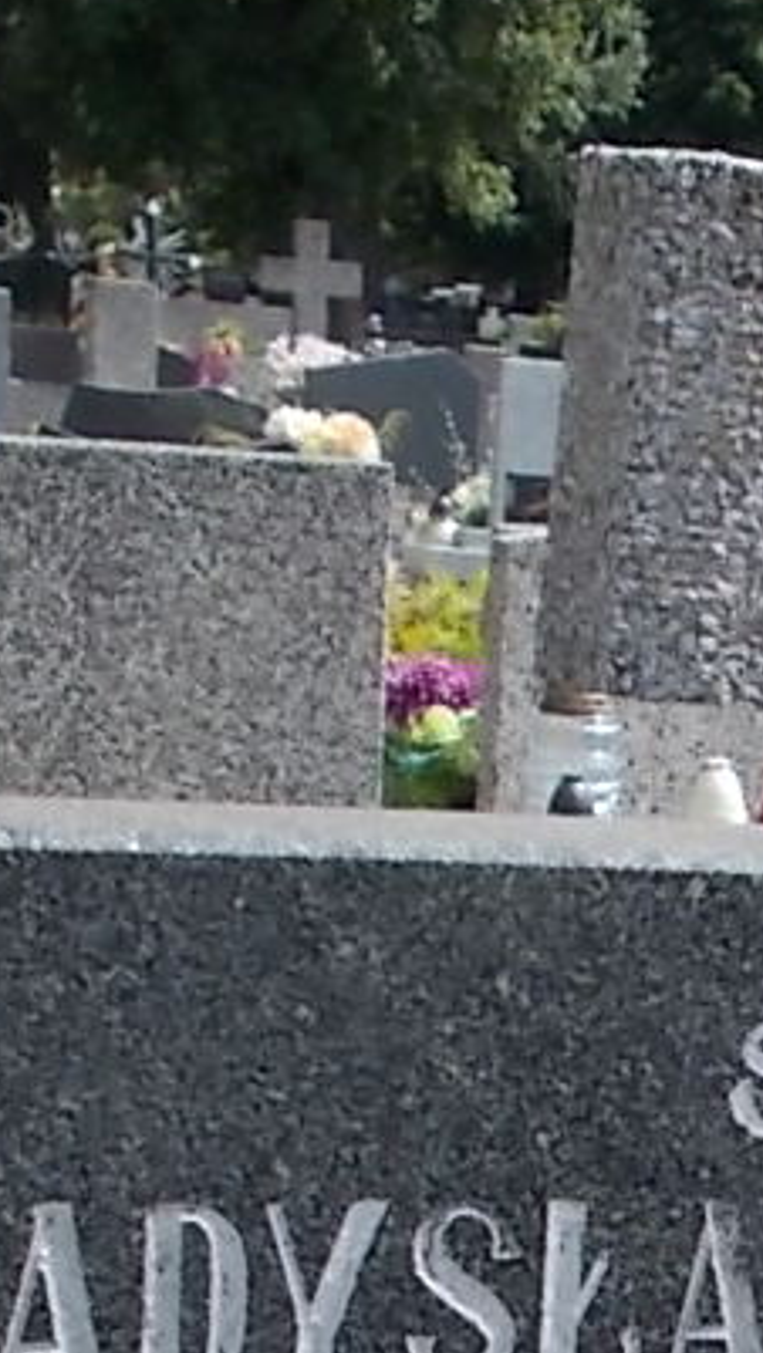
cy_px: 1623
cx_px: 979
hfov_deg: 10.5
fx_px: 4058
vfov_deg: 18.0
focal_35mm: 113
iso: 80
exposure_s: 1/125
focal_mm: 4.6
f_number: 8
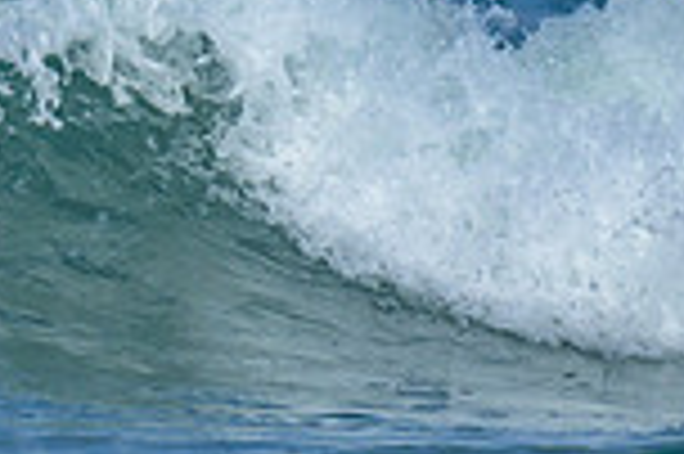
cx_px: -836
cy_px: 56
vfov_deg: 0.3
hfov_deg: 0.5
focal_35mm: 4196
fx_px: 79637
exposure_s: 1/2000
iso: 160
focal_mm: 800
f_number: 6.3
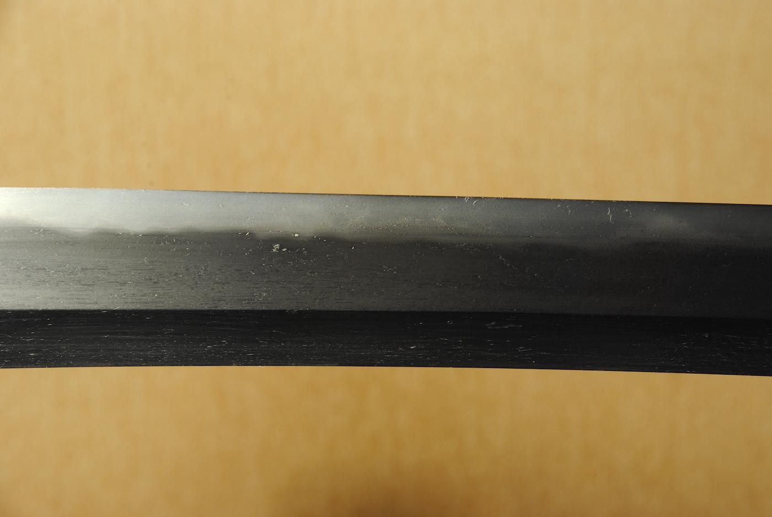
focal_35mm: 168
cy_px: 258
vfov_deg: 8.2
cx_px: 386
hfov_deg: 12.2
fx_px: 3607
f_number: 11
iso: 200
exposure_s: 1/2
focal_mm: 112
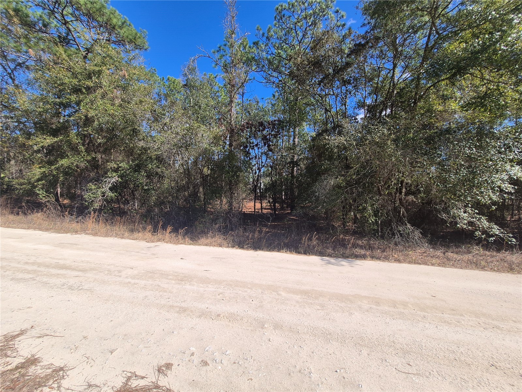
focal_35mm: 13
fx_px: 196
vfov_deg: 89.9
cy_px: 196
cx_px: 261
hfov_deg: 106.2
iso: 50
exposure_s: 1/1408
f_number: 2.2
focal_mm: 1.74
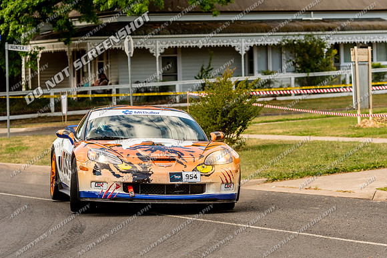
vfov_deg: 8.7
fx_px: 1693
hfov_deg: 13.0
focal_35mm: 158
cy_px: 129
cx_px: 194
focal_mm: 105
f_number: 4
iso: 400
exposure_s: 1/3200
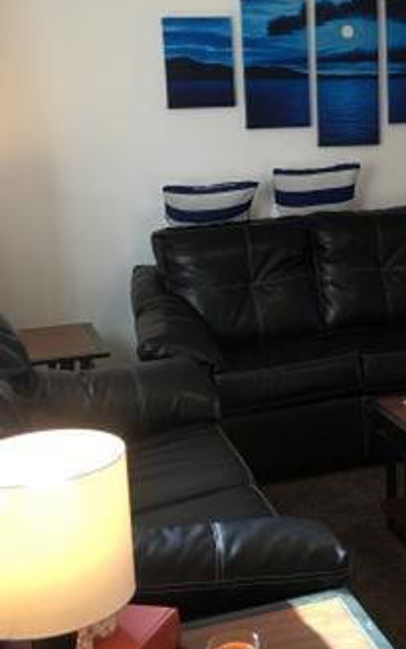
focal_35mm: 60
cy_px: 232
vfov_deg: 33.8
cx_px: 412
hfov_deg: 20.9
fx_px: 1062
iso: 40
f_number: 2.2
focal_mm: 4.15
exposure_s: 1/30
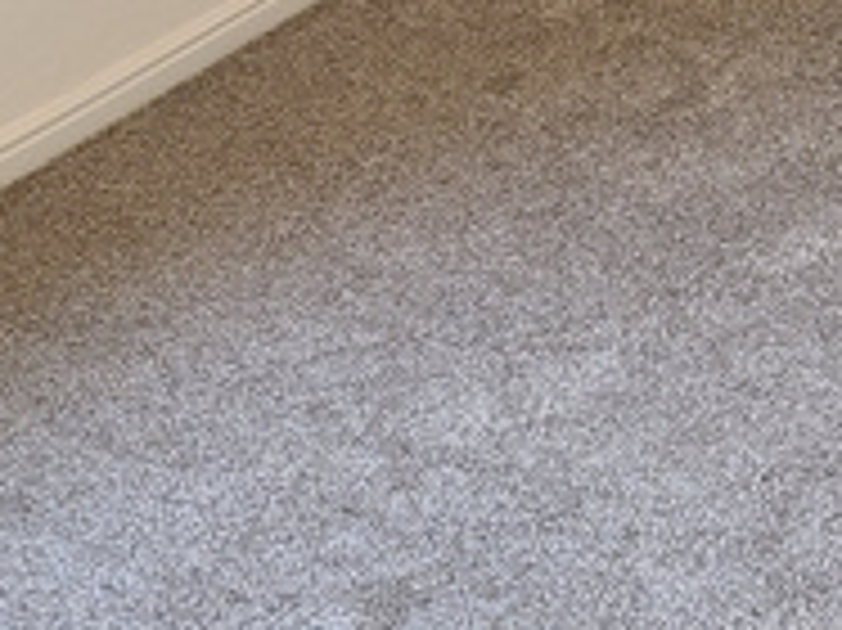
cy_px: 72
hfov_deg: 21.5
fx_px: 2163
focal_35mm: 89
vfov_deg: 16.4
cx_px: 774
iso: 160
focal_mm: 5.4
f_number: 1.8
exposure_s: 1/40
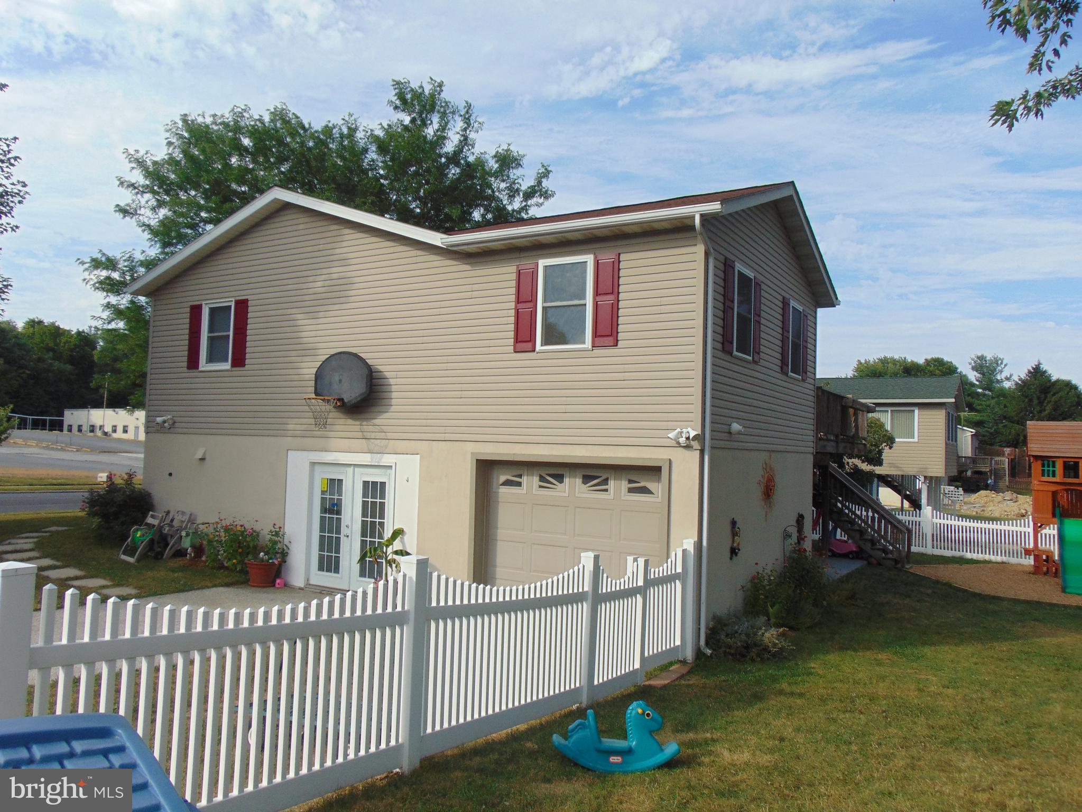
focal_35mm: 25
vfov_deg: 54.9
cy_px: 406
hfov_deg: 69.4
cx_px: 541
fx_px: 782
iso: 80
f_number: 7.7
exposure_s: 1/200
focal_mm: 4.5
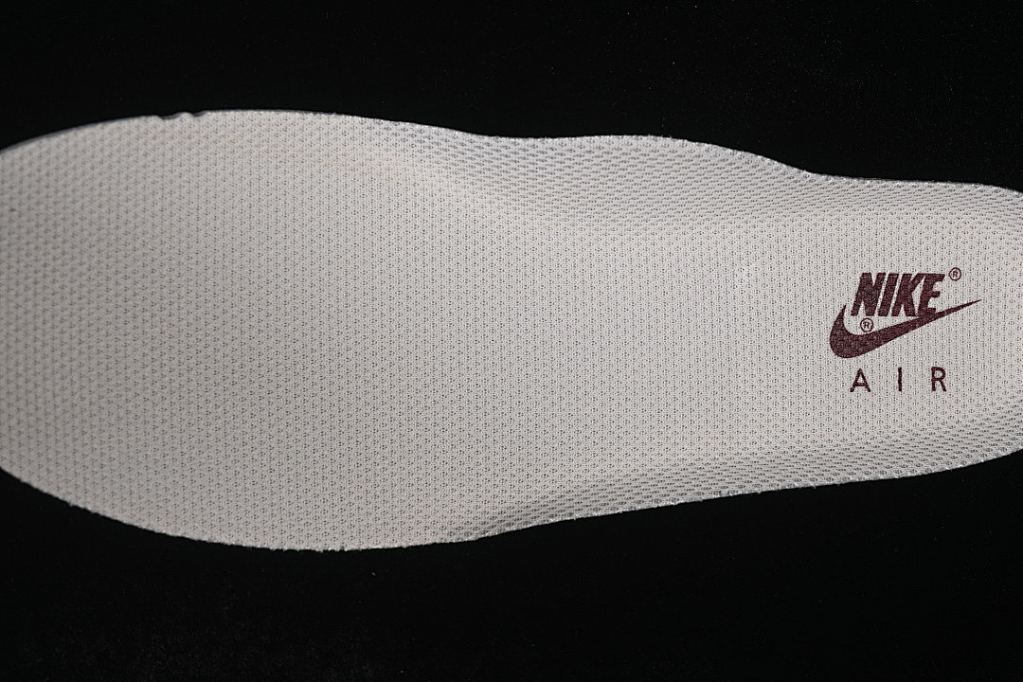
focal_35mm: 75
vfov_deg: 18.2
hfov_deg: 27.0
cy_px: 341
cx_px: 512
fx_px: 2131
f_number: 7.1
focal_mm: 50
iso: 160
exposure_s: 1/80
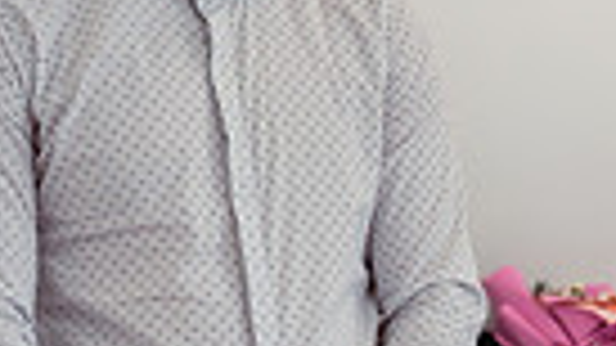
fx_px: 2139
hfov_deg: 14.5
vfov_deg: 9.1
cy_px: 460
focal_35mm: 131
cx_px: 1102
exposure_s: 1/500
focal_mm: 28
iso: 800
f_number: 3.5
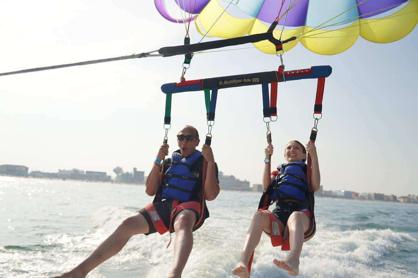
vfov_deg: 42.3
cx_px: 209
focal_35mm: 31
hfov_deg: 60.3
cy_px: 139
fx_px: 360
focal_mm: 31
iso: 100
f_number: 4.5
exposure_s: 1/400
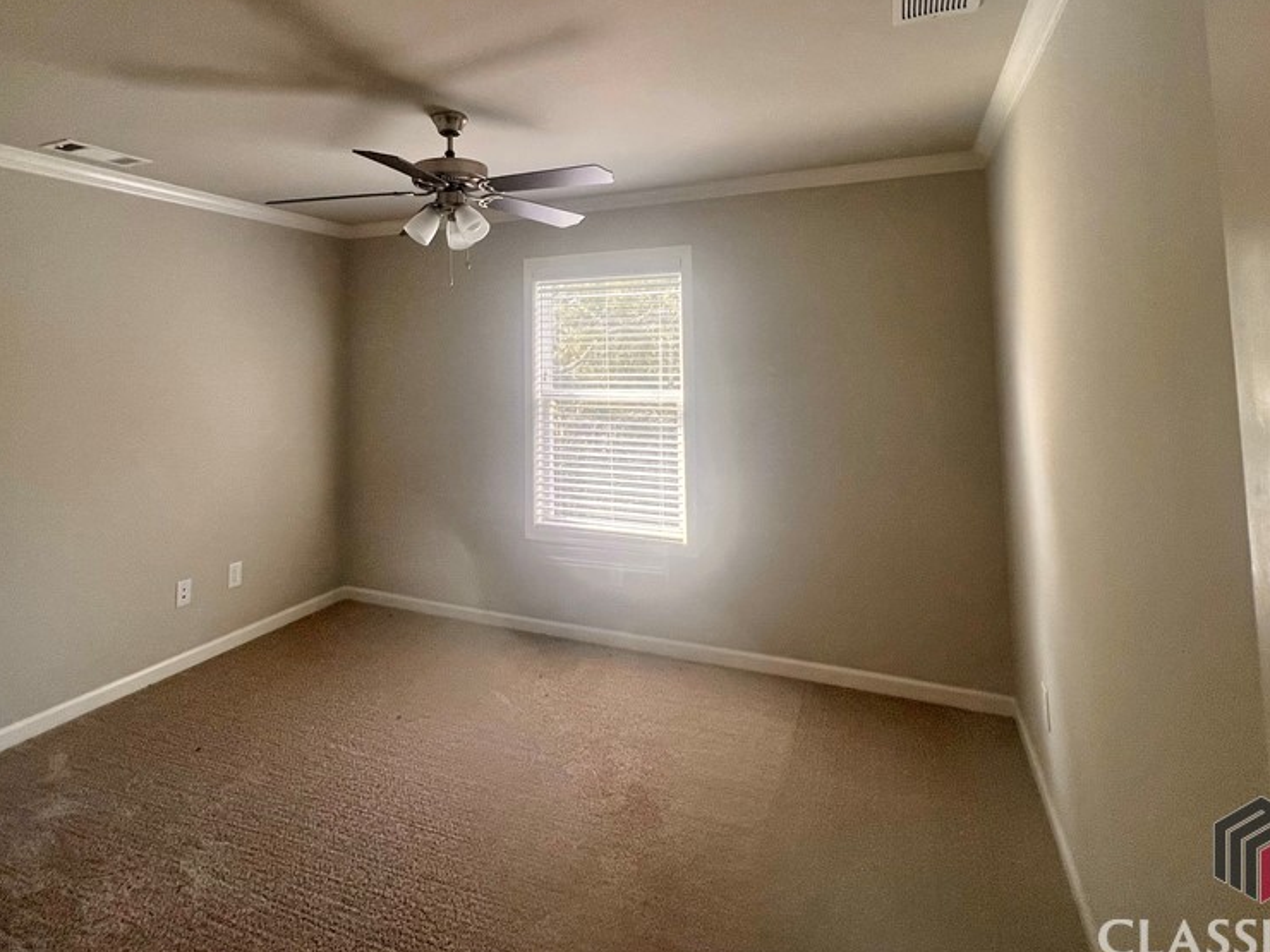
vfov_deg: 69.4
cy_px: 310
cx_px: 559
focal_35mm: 18
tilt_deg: +3.7
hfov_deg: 87.4
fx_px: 660
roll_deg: +0.5
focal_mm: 1.57
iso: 160
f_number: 1.8
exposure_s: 1/120
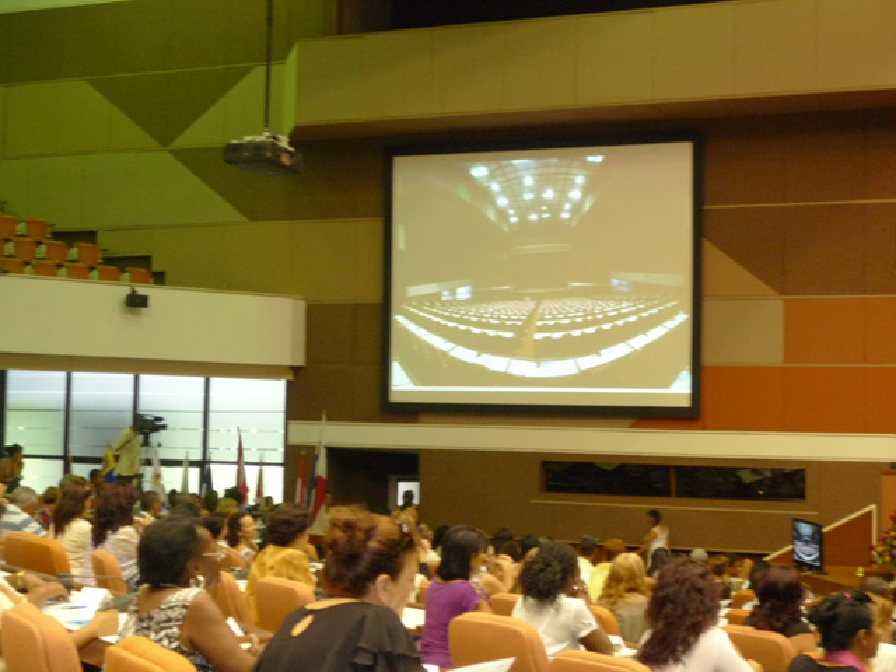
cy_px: 336
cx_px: 448
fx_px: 1527
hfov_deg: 32.7
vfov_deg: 24.8
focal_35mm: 59
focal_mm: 10.4
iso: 320
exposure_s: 1/8
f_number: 4.7
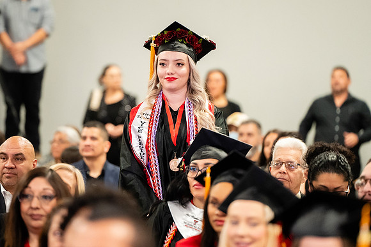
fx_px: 2282
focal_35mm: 221
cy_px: 115
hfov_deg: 9.3
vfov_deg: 6.2
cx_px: 148
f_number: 2.8
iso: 4000
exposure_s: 1/200
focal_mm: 180
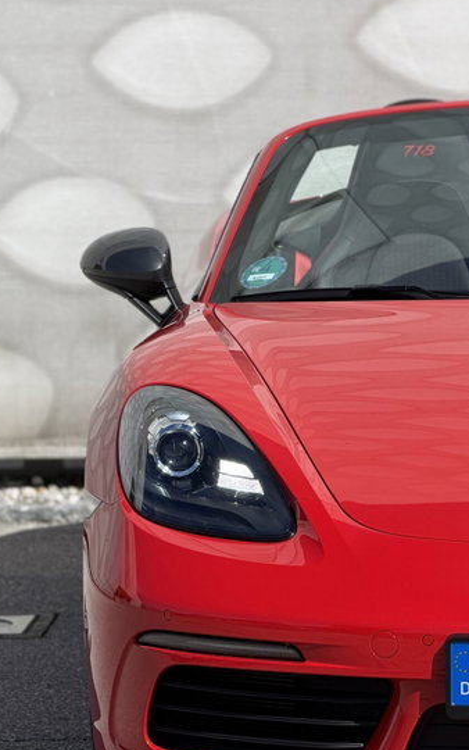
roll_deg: +0.8
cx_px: 579
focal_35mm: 201
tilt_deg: -6.7
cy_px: 501
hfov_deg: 6.5
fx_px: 4106
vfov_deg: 10.4
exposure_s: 1/638
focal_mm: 16.89
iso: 25
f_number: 2.8
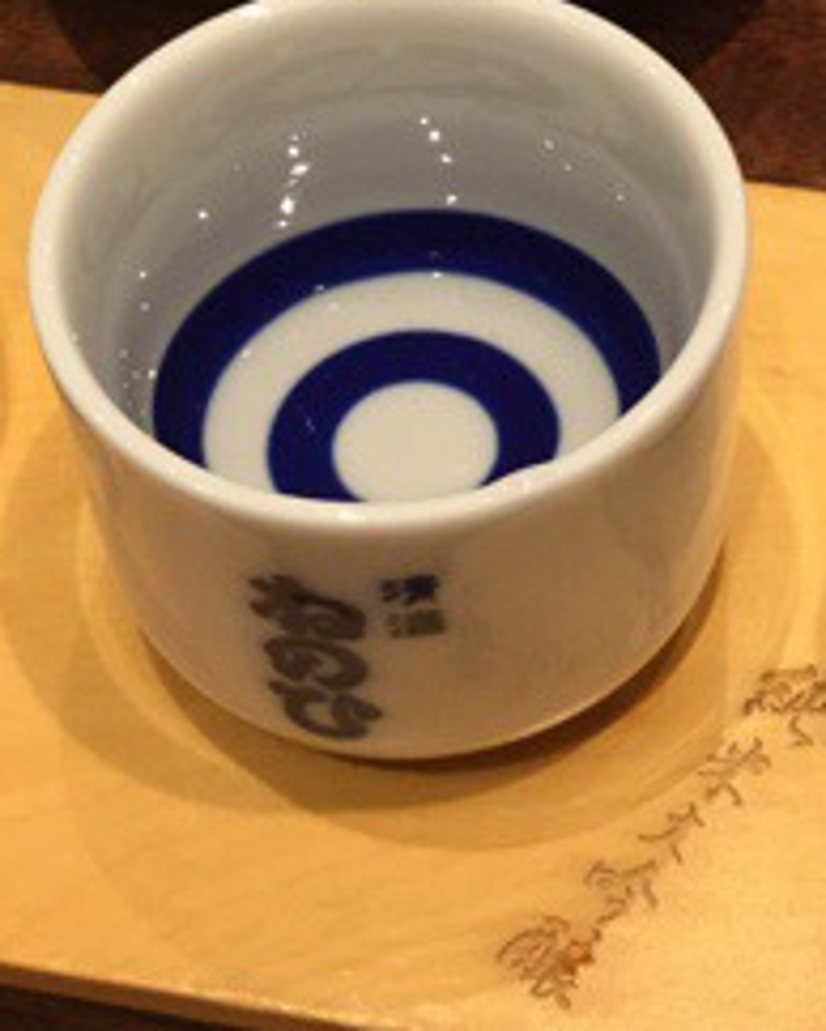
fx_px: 2442
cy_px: 281
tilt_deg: -51.3
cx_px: 532
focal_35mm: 80
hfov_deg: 19.2
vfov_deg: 23.6
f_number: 2.4
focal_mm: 3.3
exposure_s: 1/30
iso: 100
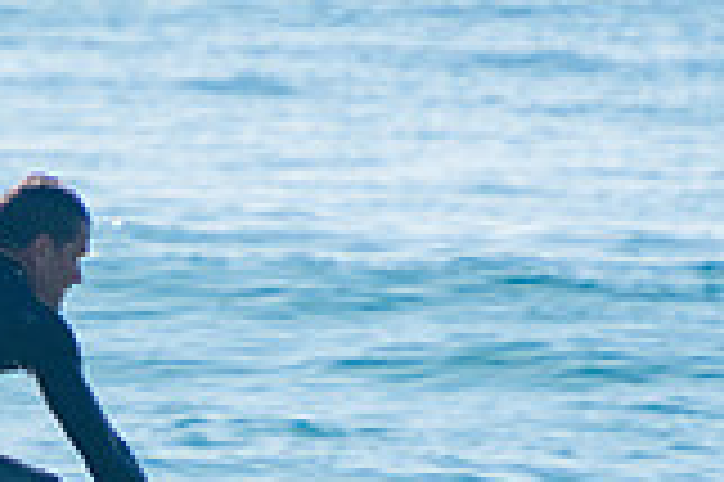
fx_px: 35922
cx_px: -144
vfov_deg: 0.8
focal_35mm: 1788
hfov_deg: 1.2
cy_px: 800
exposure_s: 1/1250
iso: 180
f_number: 5.6
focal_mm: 330
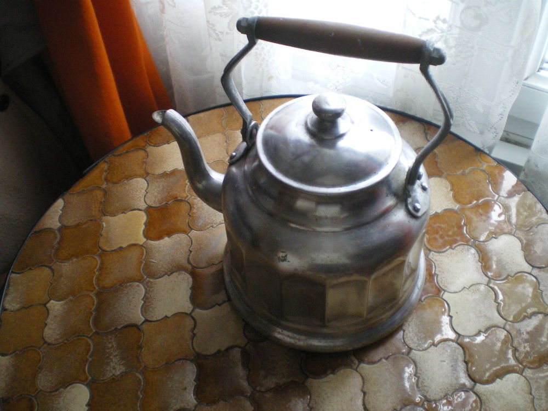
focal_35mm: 38
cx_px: 274
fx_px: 602
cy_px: 206
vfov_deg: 37.7
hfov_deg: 49.0
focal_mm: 6.3
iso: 400
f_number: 3.1
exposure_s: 1/20
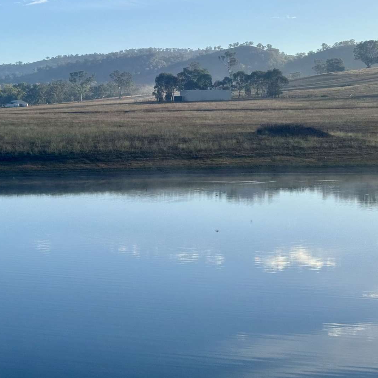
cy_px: 154
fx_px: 939
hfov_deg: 22.6
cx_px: 108
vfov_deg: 22.7
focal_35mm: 76
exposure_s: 1/2833
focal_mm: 6.76
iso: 64
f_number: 1.78
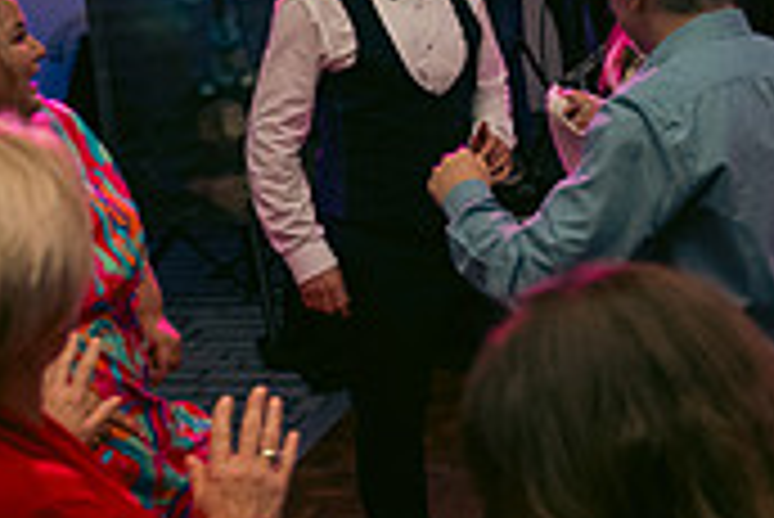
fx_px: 1743
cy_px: 83
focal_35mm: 81
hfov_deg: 22.5
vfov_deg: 16.7
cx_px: 999
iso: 800
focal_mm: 24
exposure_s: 1/160
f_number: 3.5
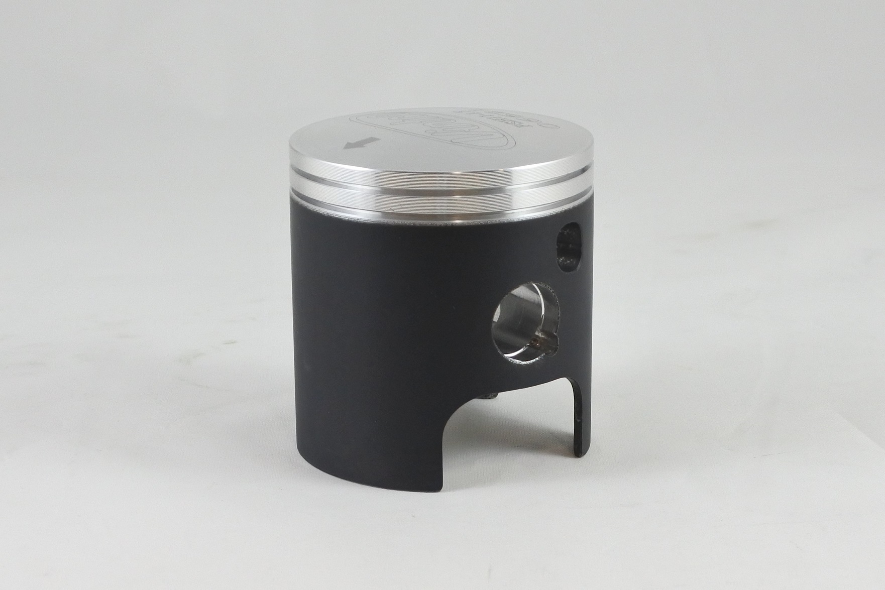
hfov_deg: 46.4
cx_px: 442
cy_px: 295
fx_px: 1033
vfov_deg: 31.9
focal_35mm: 42
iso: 500
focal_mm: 15.7
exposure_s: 1/125
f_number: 4.2
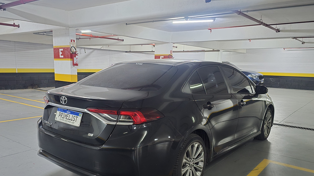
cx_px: 155
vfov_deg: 38.7
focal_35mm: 30
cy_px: 110
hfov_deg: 64.3
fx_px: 250
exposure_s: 1/30
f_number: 1.7
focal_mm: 6.3
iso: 2500
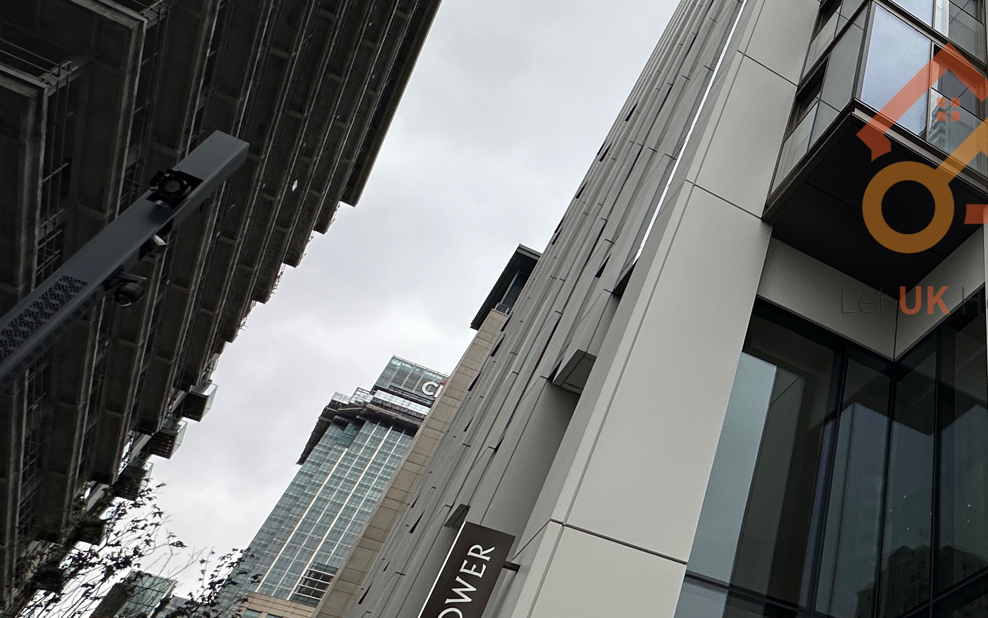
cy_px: 178
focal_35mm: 31
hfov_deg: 51.3
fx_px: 835
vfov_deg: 39.8
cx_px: 949
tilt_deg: +49.6
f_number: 2.2
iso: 50
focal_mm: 2.22
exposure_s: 1/1135
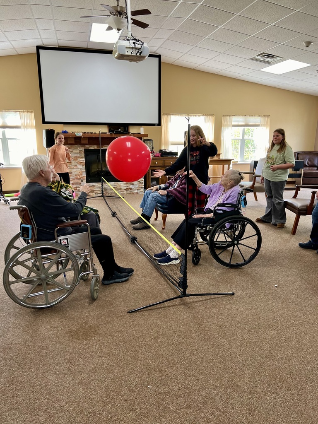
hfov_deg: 53.1
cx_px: 159
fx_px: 318
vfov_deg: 67.3
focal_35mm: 26
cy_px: 212
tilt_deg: -10.8
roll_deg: +1.0
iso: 80
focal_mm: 5.7
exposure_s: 1/120
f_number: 1.5
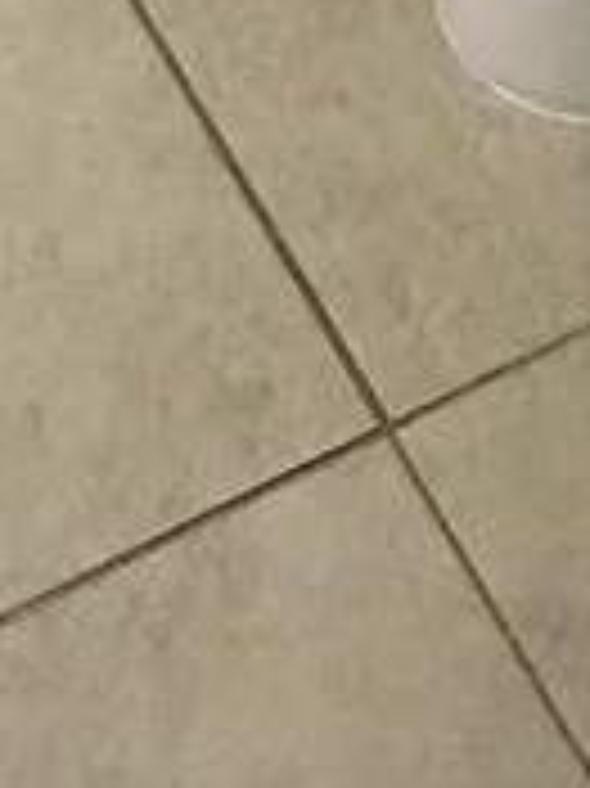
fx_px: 2184
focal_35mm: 96
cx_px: -144
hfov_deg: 14.8
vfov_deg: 13.6
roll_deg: +1.8
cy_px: -1180
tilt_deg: -22.6
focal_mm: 2.22
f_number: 2.2
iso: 200
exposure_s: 1/120
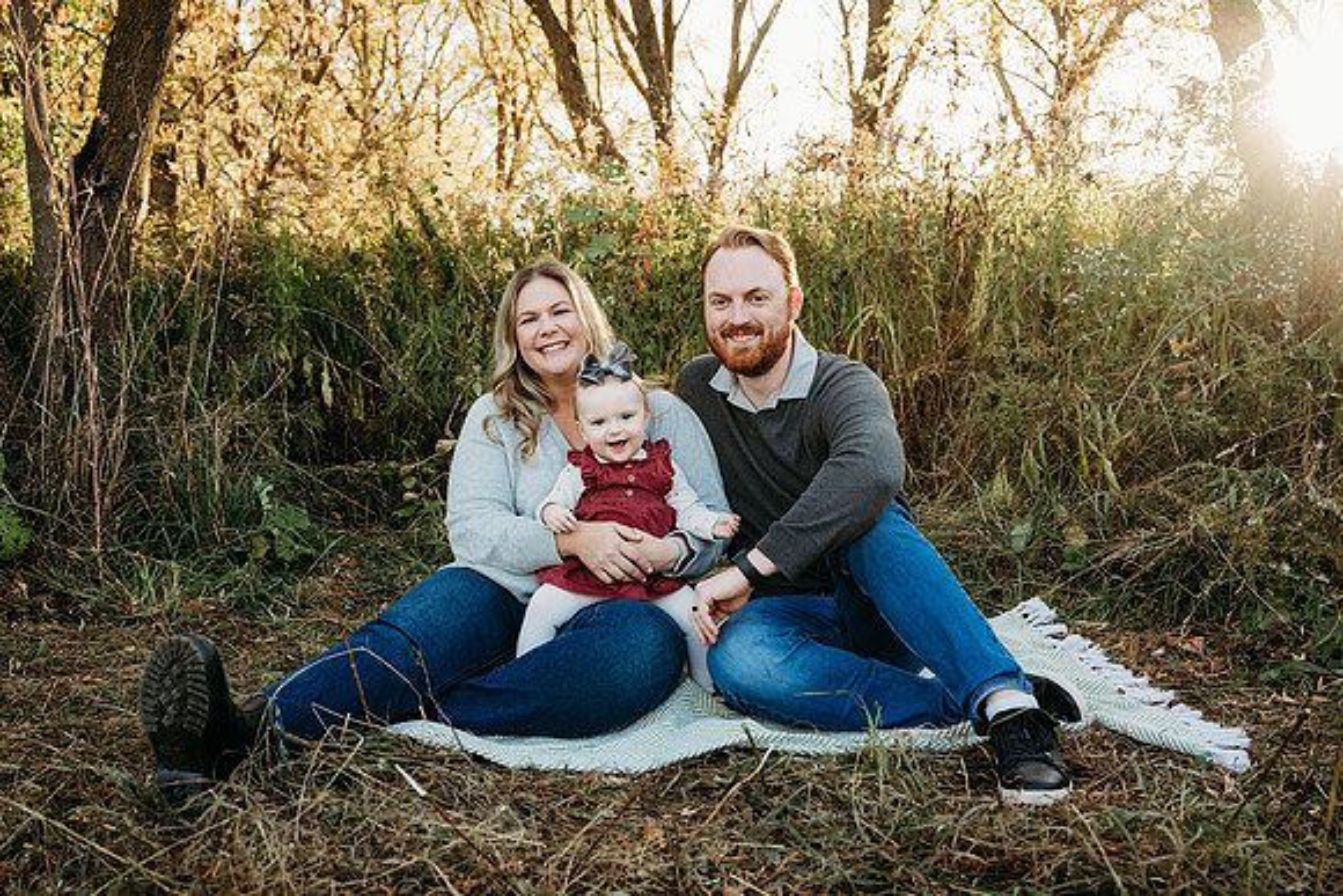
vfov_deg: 38.9
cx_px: 672
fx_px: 1269
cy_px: 448
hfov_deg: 55.8
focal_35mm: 34
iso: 640
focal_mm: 34
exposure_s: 1/320
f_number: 4.5
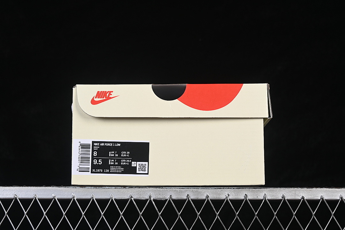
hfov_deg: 27.0
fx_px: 719
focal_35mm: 75
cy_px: 115
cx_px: 172
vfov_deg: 18.2
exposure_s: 1/80
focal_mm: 50
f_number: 8
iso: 160
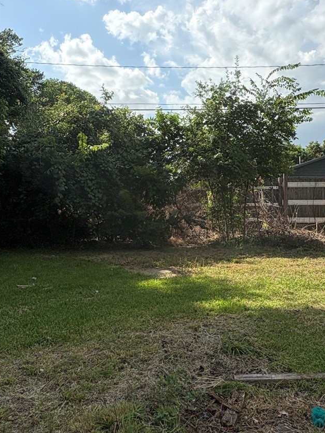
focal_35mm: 34
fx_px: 426
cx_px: 190
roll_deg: +0.9
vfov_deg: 53.9
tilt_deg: +1.9
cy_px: 195
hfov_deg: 41.6
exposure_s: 1/2674
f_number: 2.2
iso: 40
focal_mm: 2.22
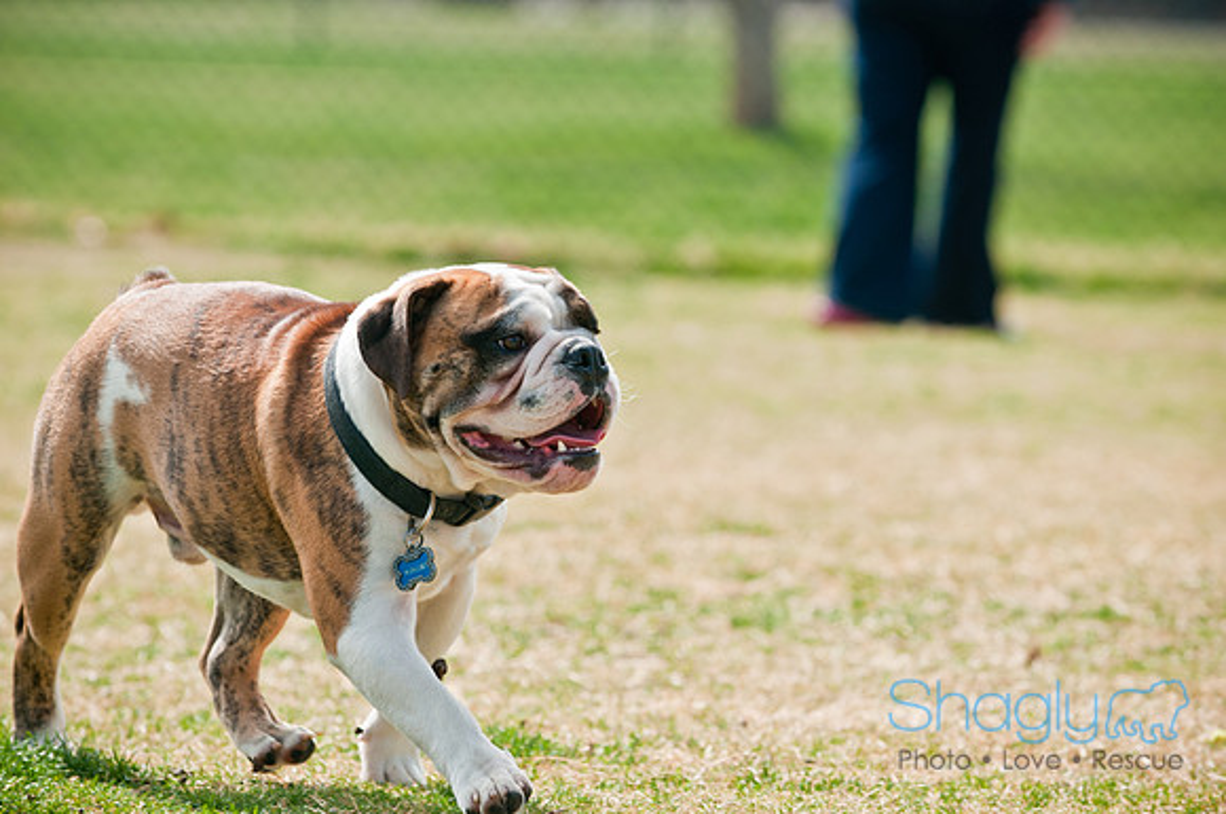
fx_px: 7907
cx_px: 613
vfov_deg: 5.9
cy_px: 407
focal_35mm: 232
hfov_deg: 8.9
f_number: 5
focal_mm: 155
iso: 200
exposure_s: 1/800
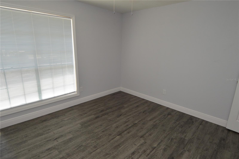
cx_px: 120
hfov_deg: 90.1
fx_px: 119
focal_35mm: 18
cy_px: 80
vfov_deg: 67.3
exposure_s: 1/100
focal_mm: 12
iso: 400
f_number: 5
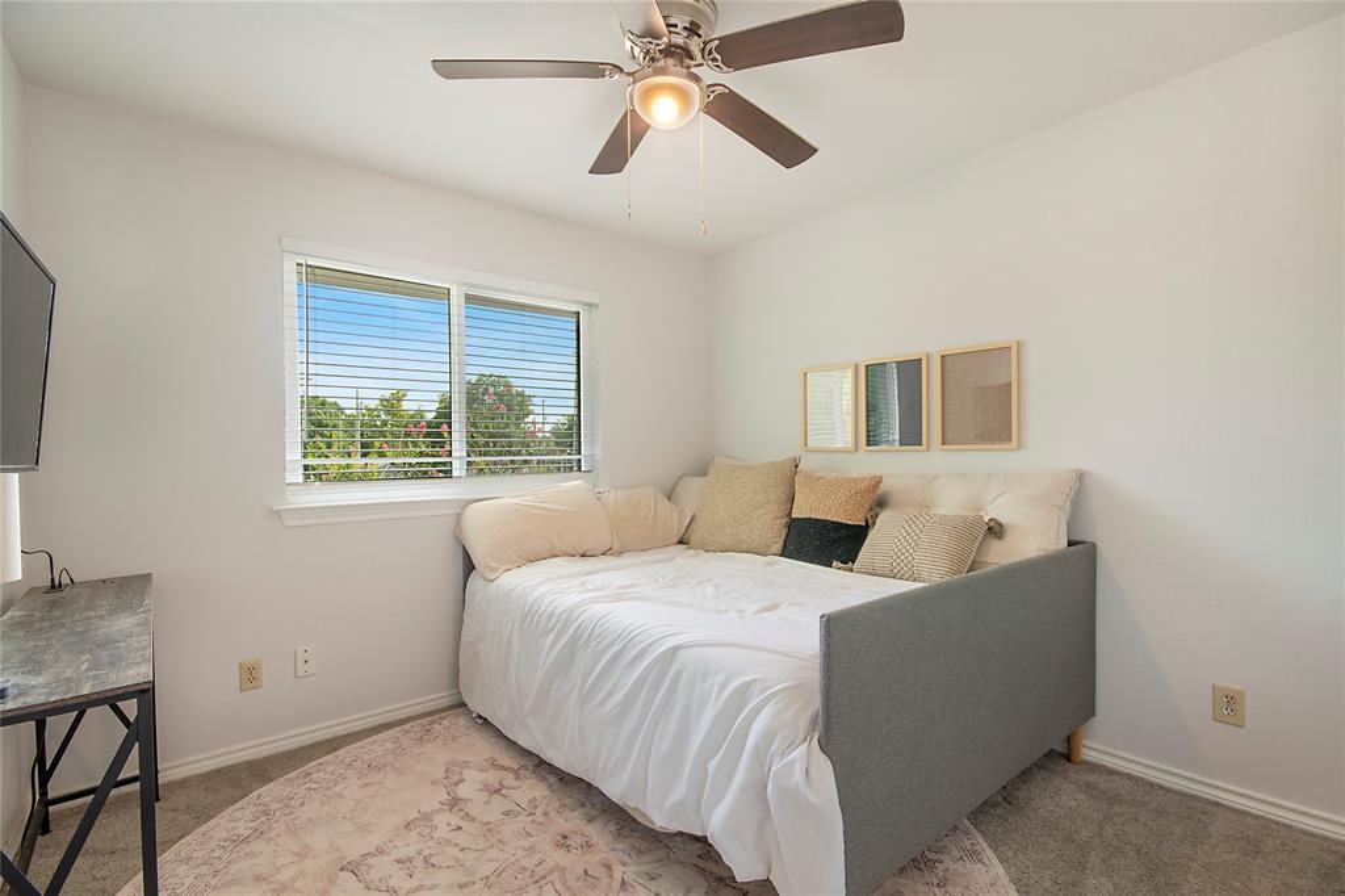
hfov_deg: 100.4
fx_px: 560
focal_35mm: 15
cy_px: 448
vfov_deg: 77.3
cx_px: 672
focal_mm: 10
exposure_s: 1/6
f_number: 11
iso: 100
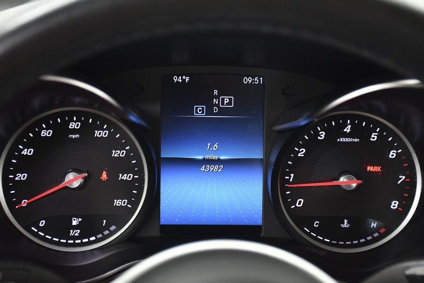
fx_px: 848
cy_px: 142
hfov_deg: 28.1
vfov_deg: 18.9
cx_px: 212
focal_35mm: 72
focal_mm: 48
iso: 1250
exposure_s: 1/100
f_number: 4.5
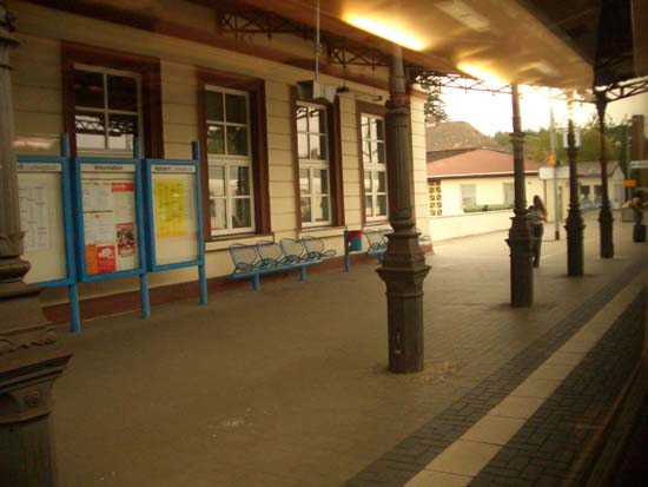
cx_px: 324
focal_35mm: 35
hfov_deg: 52.6
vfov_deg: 40.7
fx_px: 655
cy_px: 244
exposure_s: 1/40
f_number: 2.6
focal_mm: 5.8
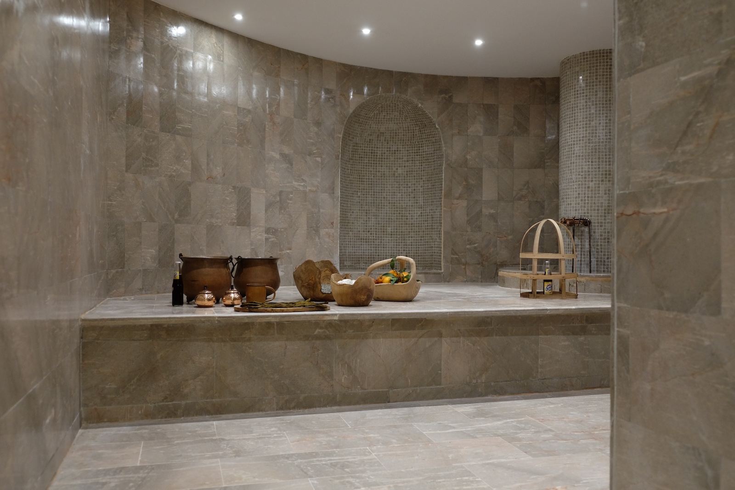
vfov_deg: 41.1
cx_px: 368
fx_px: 653
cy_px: 245
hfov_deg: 58.7
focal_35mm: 32
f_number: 3.2
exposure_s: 1/30
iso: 1250
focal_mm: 21.4
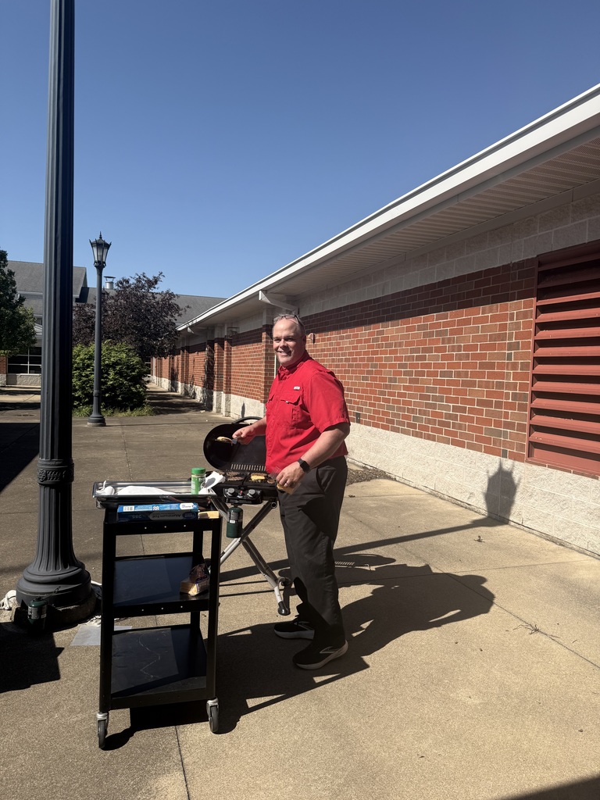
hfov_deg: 56.8
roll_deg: -2.4
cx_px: 300
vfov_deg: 71.6
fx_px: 555
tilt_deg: +0.4
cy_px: 400
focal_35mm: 24
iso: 80
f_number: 1.78
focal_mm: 6.76
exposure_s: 1/4673
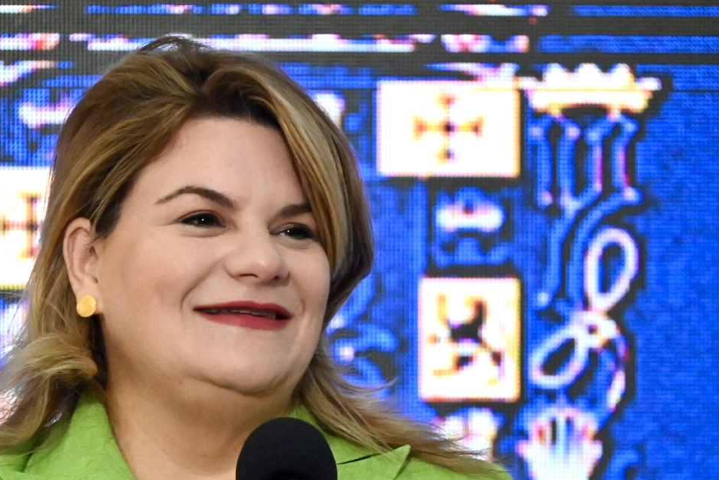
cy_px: 385
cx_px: 314
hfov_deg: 4.0
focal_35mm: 511
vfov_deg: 2.7
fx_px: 10205
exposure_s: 1/250
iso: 10000
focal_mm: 200
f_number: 6
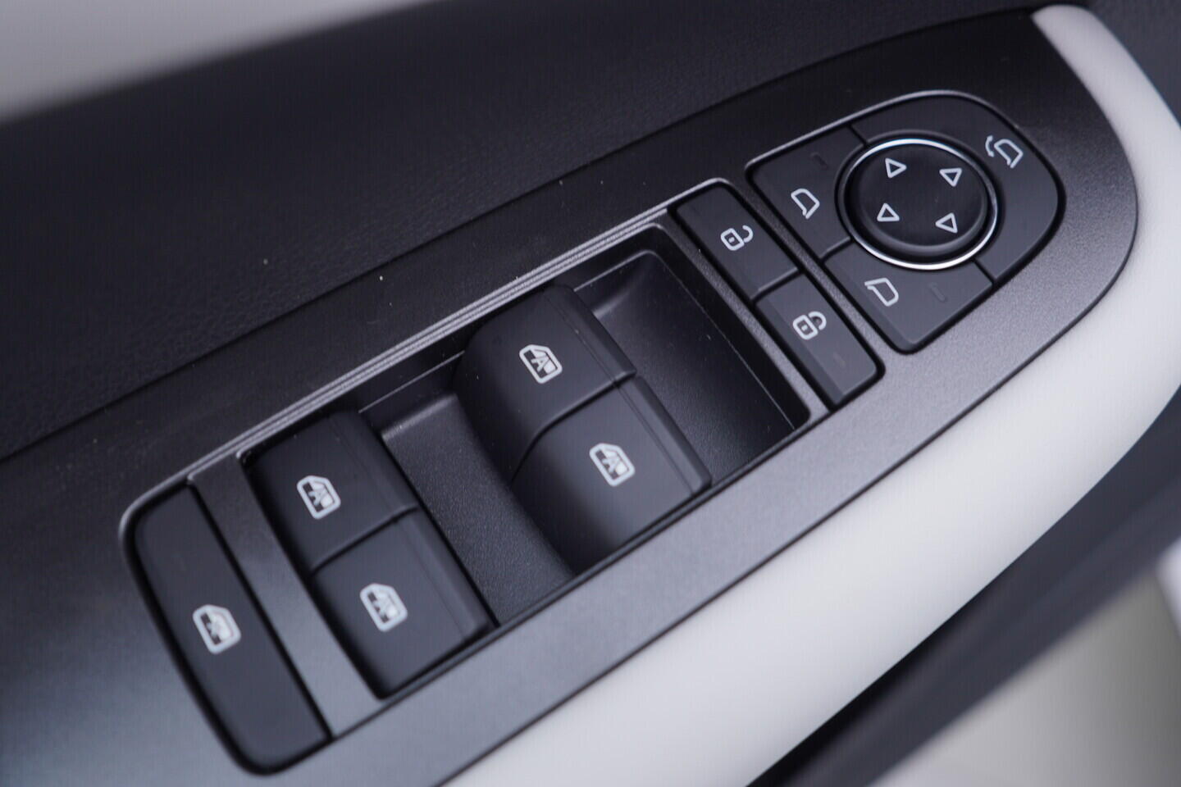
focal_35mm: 36
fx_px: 1181
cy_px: 394
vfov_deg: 36.9
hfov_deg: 53.1
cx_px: 590
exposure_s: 1/50
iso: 125
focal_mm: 24
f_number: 3.2
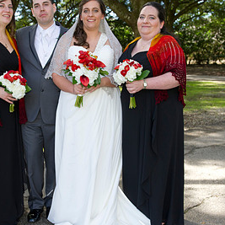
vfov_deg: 29.0
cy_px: 126
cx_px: 90
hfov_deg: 29.0
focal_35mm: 59
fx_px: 434
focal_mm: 32
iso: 320
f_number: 5.6
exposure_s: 1/200
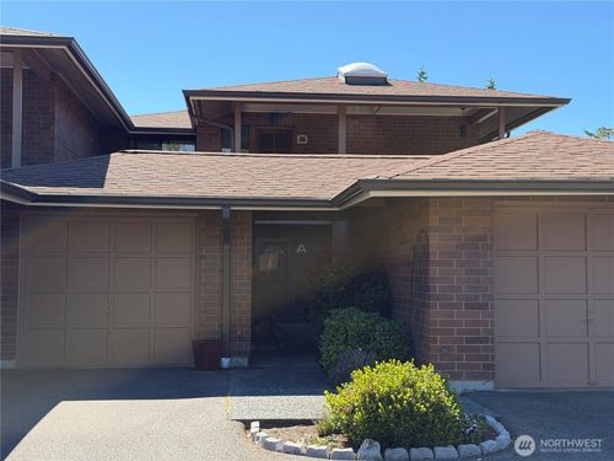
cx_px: 307
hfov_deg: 39.7
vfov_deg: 30.3
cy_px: 230
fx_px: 851
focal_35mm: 48
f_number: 1.78
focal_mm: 6.76
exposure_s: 1/1642
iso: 80
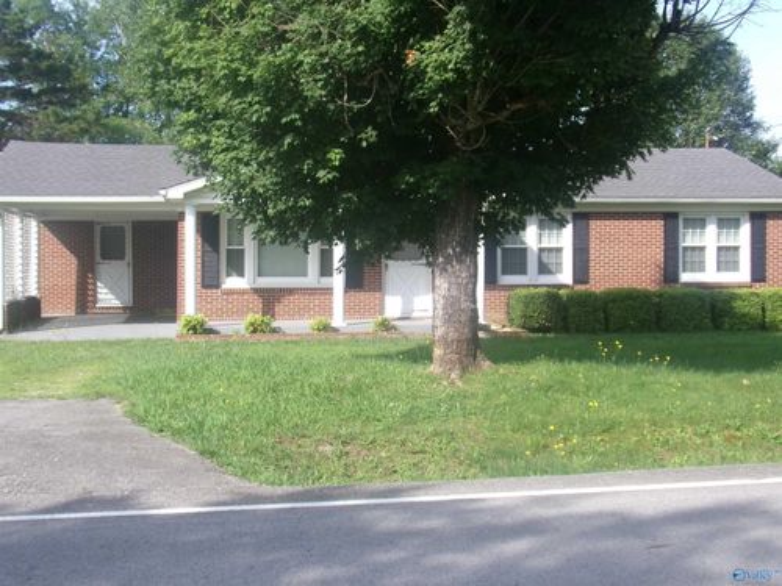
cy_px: 293
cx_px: 391
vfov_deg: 30.3
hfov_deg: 39.7
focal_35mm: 48
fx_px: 1084
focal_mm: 8.5
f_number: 4.2
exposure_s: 1/280
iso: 100
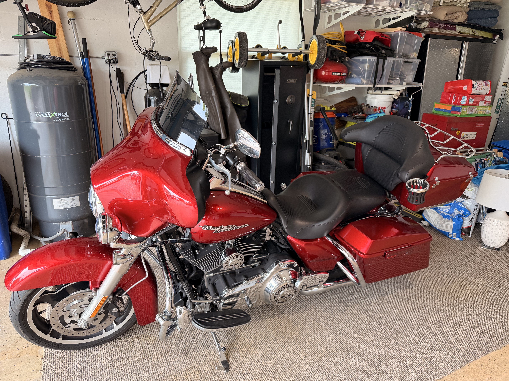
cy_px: 190
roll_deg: -1.0
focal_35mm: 24
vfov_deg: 56.8
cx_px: 254
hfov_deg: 71.6
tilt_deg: -18.3
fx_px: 353
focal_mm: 6.76
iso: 160
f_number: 1.78
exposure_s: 1/60
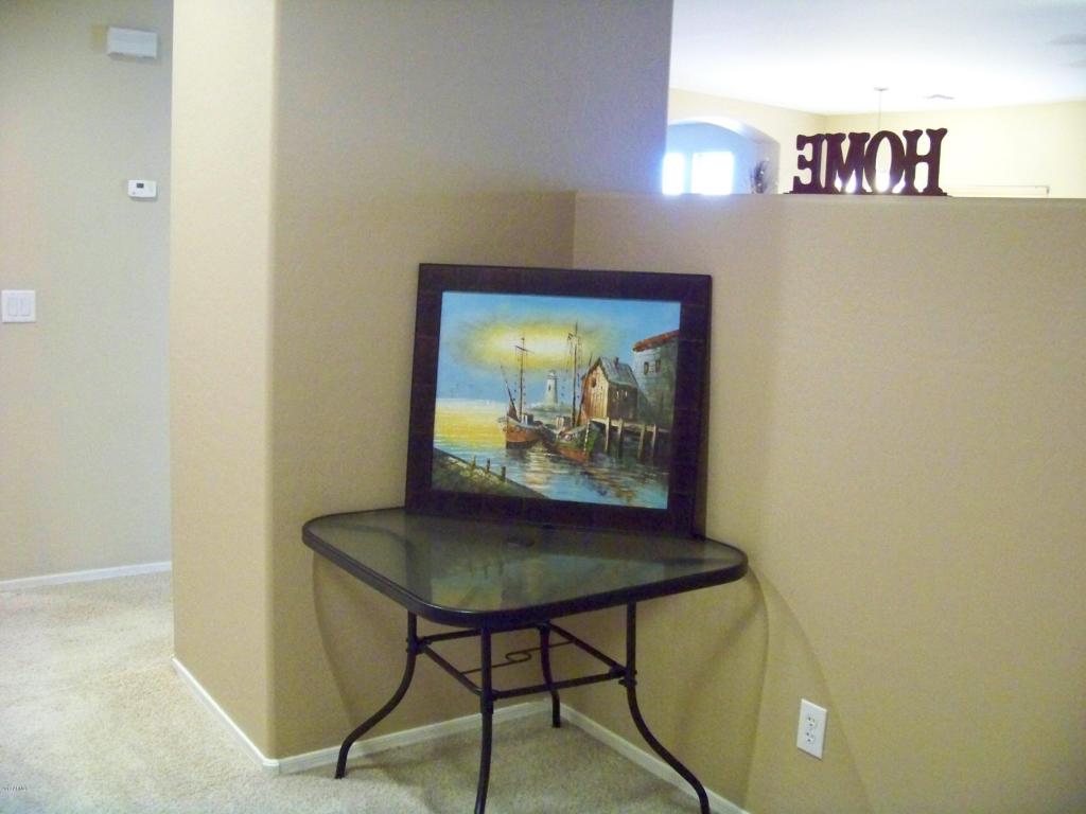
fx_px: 1129
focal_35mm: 36
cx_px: 543
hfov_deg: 51.4
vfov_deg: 39.7
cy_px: 407
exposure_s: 1/30
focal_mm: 5.85
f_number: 2.8
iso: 1000
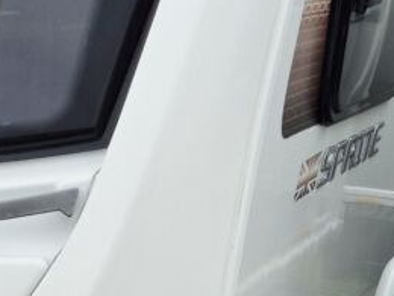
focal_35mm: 106
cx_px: -141
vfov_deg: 13.8
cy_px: 264
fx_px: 1206
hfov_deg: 17.2
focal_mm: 5.4
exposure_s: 1/2000
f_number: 1.8
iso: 25
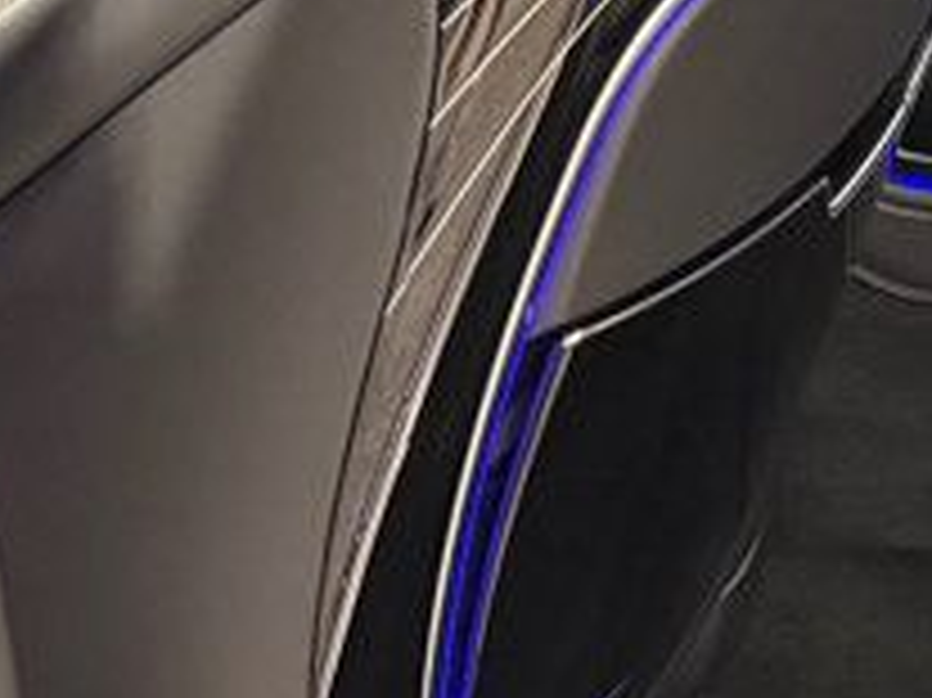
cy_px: -77
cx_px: 1887
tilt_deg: -22.5
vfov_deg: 12.2
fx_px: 3202
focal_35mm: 119
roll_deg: +2.9
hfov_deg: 13.9
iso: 500
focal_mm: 6.76
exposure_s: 1/60
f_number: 1.78
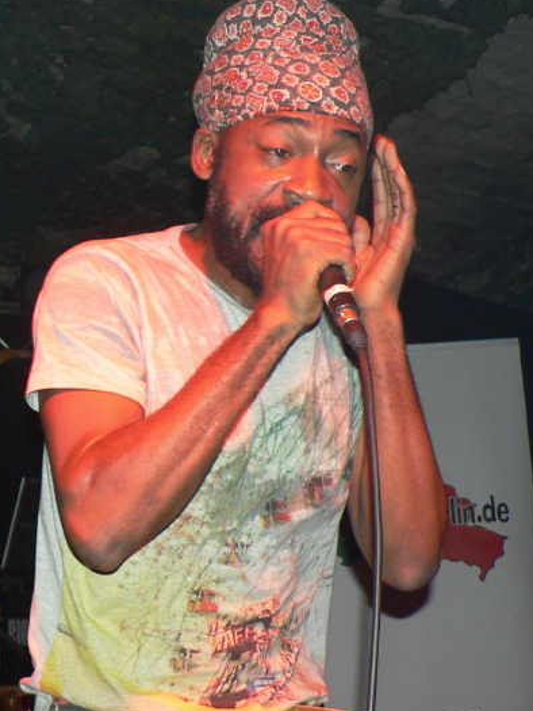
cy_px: 364
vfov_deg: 46.8
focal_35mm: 40
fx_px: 821
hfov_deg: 36.0
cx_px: 249
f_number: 2.8
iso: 150
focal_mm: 6
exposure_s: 1/60
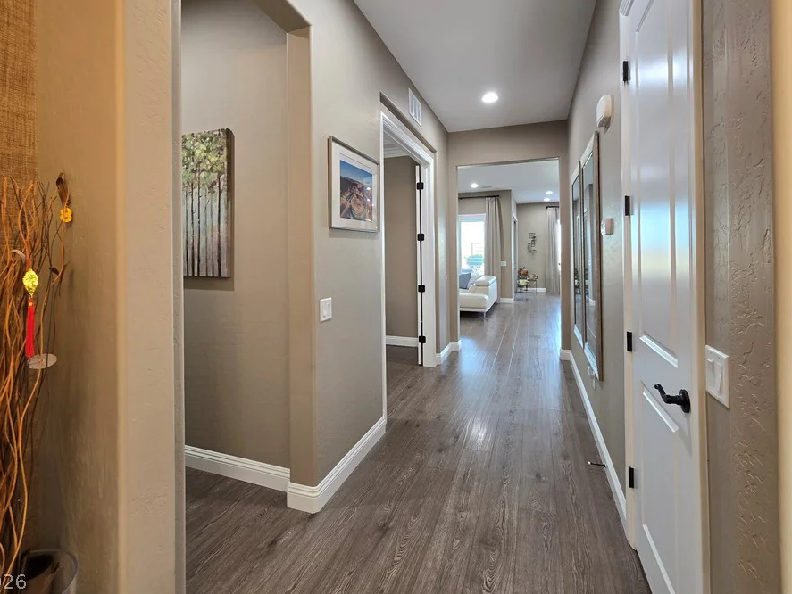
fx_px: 343
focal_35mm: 15
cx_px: 387
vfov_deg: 81.3
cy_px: 254
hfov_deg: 98.1
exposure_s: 1/60
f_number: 2.2
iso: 160
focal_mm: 2.2
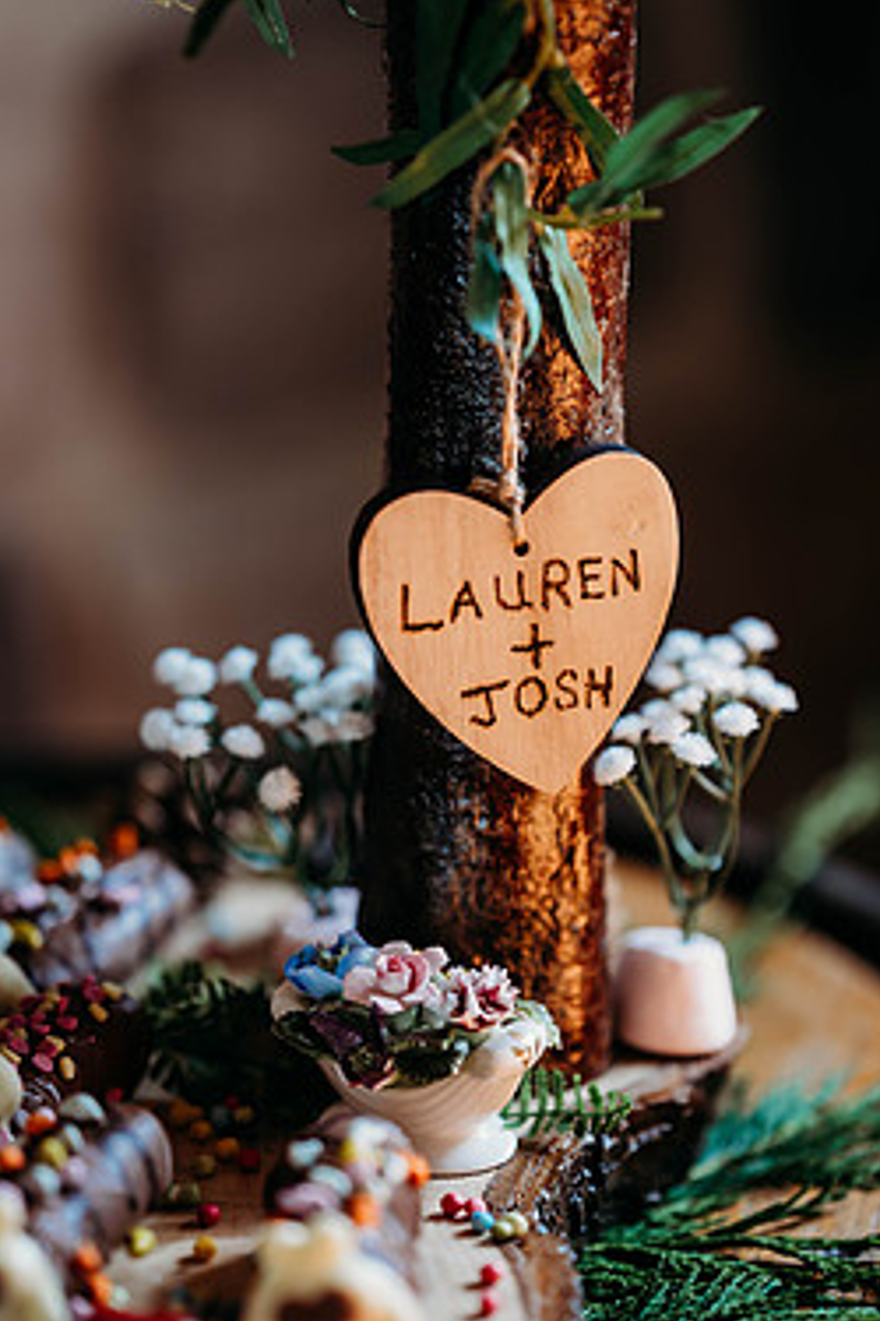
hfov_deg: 13.4
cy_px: 669
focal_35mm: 102
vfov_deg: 20.0
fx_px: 3740
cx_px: 521
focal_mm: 85
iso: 400
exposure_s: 1/250
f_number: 2
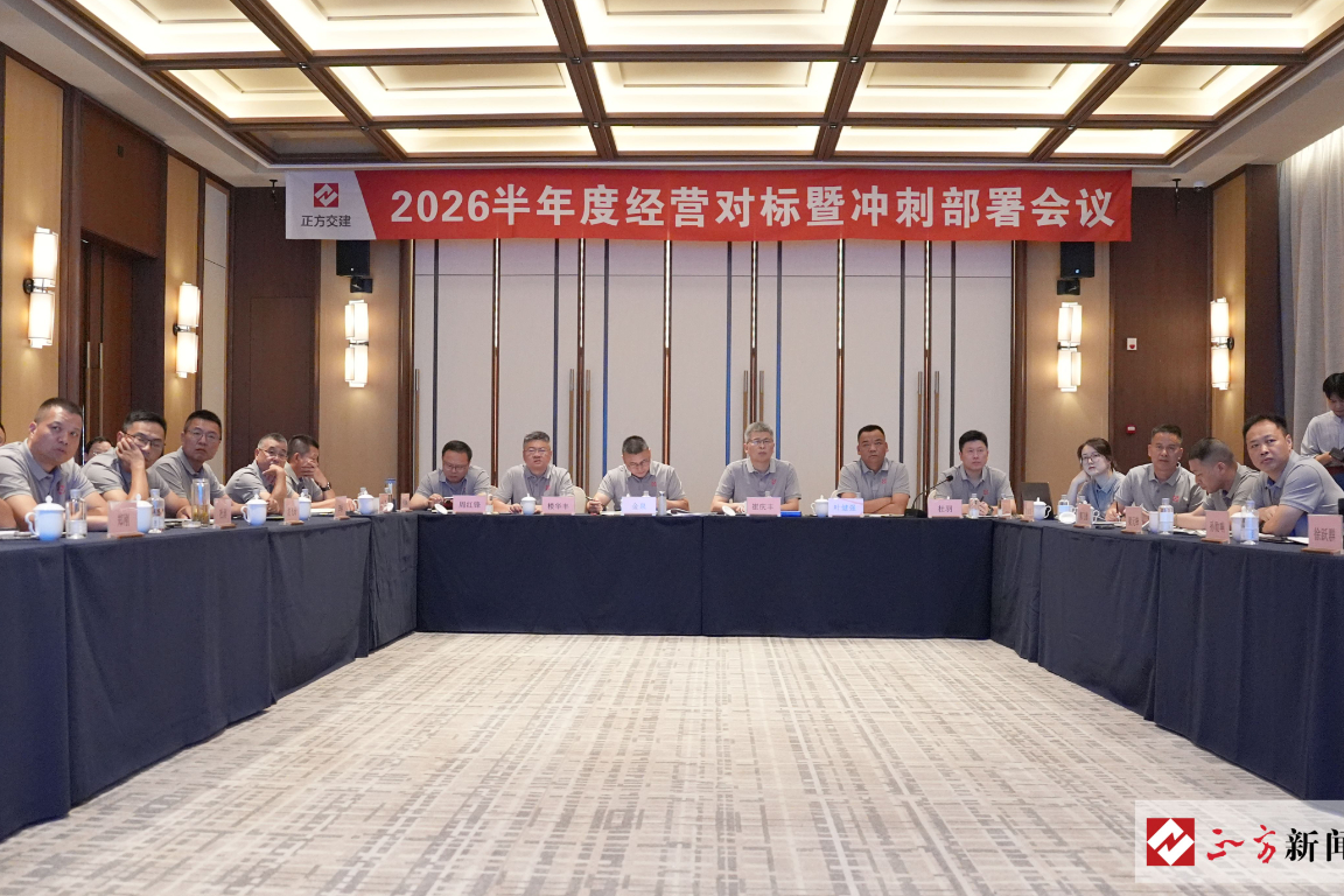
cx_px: 698
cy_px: 447
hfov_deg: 71.5
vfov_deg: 51.3
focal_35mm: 25
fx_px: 933
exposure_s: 1/400
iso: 5000
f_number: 2.8
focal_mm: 24
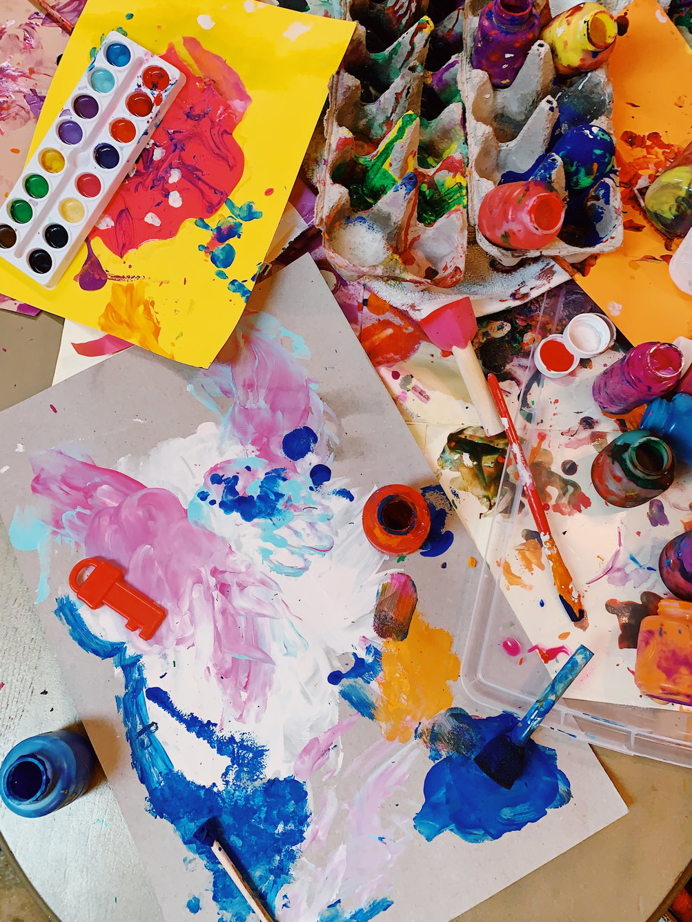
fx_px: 746
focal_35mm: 28
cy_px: 426
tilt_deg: -72.8
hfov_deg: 49.7
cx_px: 358
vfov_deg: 63.4
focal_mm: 4.25
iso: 100
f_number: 1.8
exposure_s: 1/60
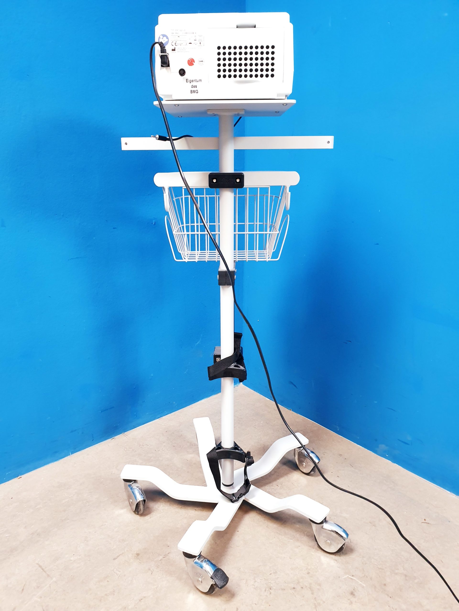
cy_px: 306
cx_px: 230
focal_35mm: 26
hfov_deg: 53.1
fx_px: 460
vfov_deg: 67.3
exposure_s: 1/25
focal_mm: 4.3
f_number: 2.4
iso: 250
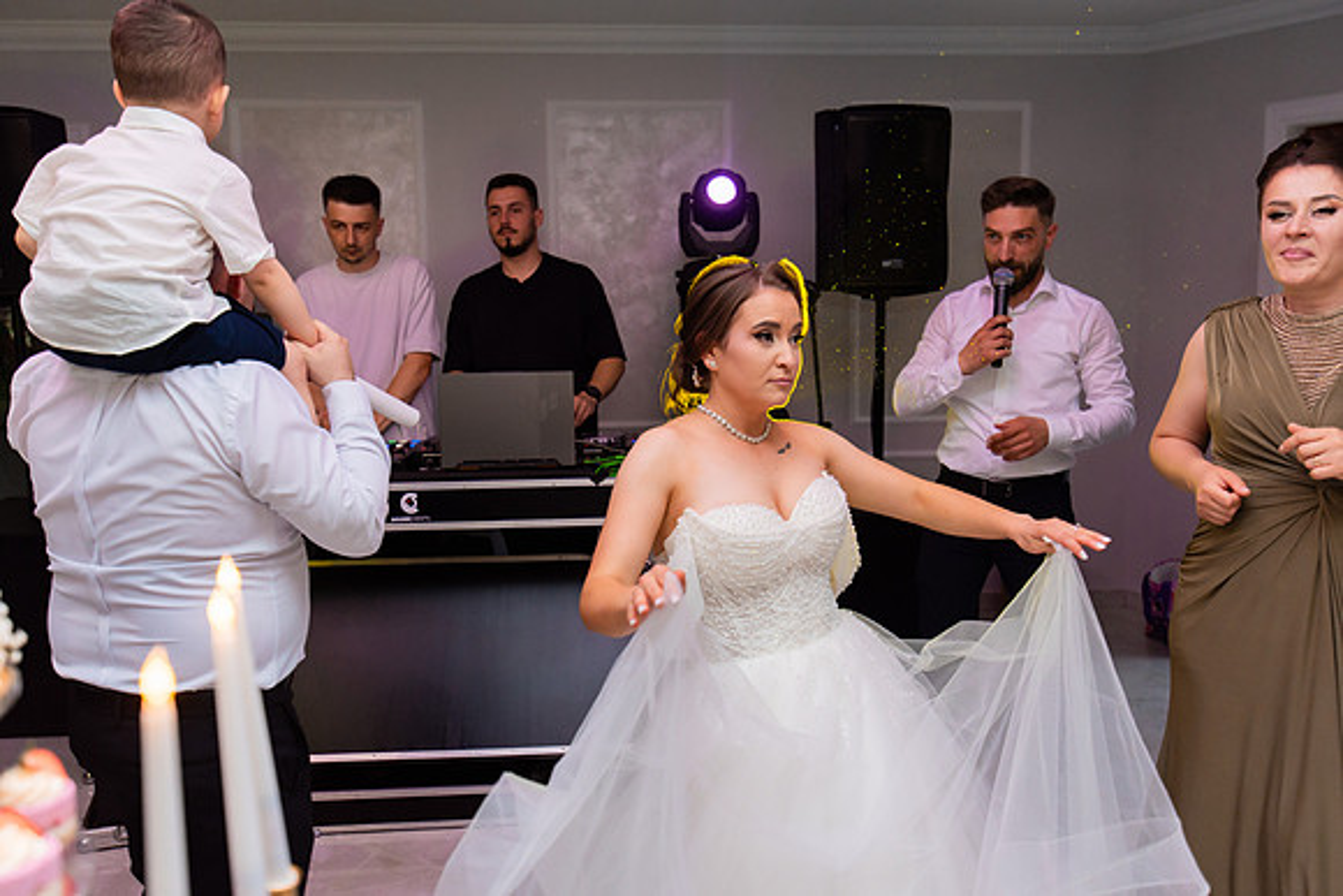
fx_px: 1119
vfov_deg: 43.6
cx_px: 672
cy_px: 448
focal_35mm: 30
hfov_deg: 61.9
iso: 1600
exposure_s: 1/200
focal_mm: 30
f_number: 2.8
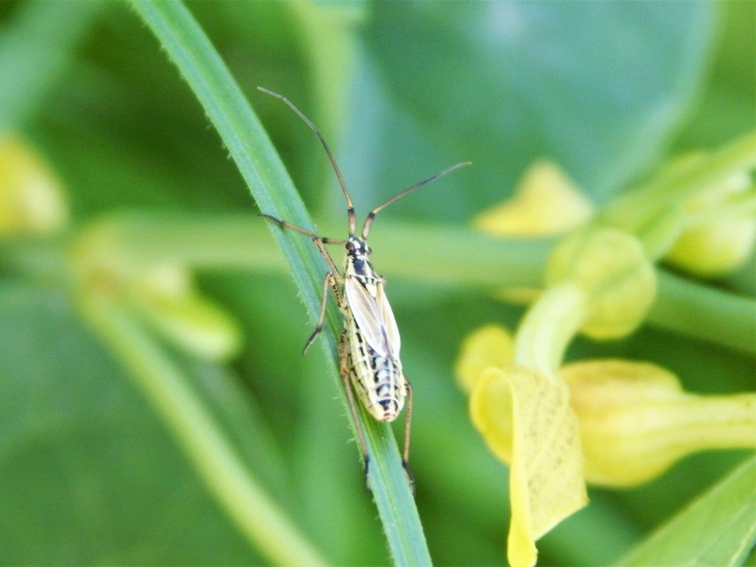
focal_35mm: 232
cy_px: 284
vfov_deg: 6.4
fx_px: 5068
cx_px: 378
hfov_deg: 8.5
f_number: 5.6
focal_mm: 41.7
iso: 400
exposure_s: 1/160
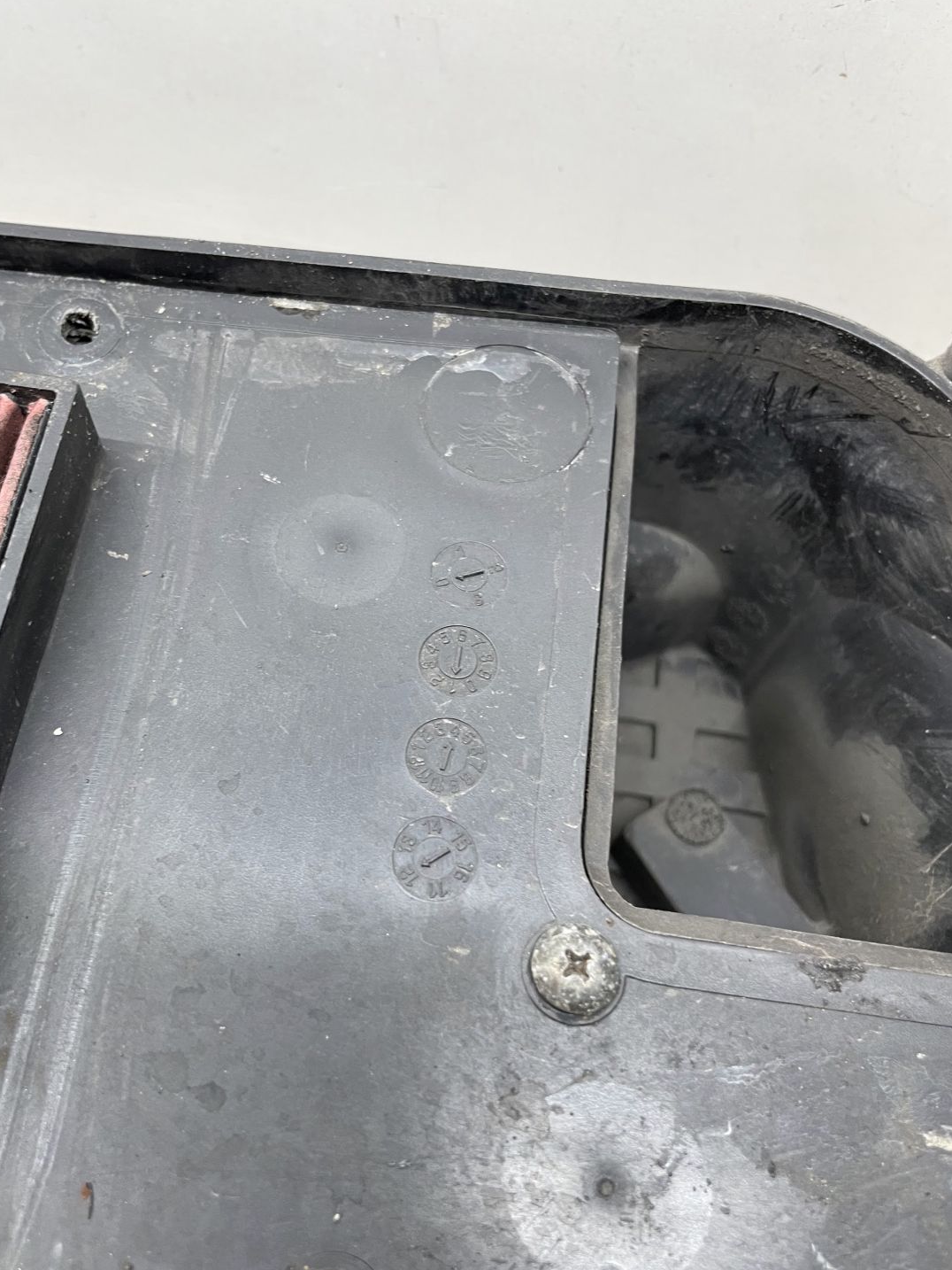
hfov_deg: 48.2
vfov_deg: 61.6
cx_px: 425
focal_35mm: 29
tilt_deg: -65.4
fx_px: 1063
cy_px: 675
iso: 64
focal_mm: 4.2
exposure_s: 1/50
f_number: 1.6
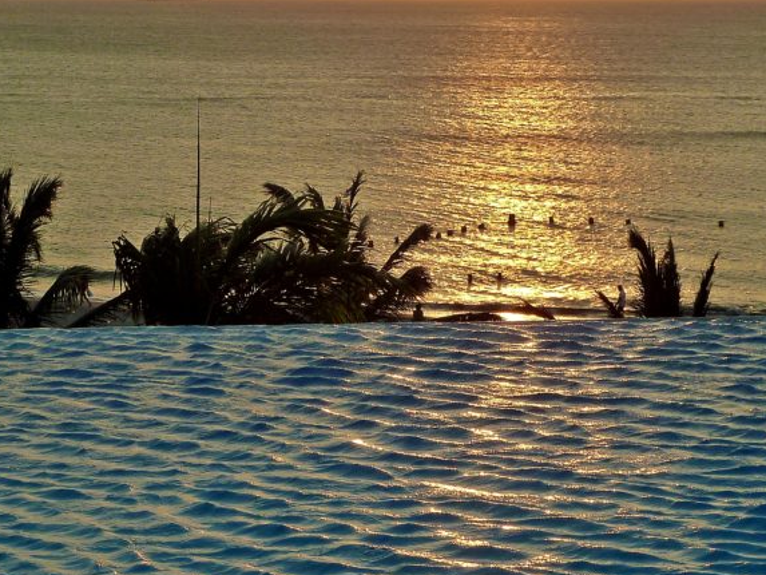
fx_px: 2280
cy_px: 109
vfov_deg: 14.3
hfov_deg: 19.0
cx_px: 227
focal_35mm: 103
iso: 125
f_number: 5
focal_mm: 9.7
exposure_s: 1/400
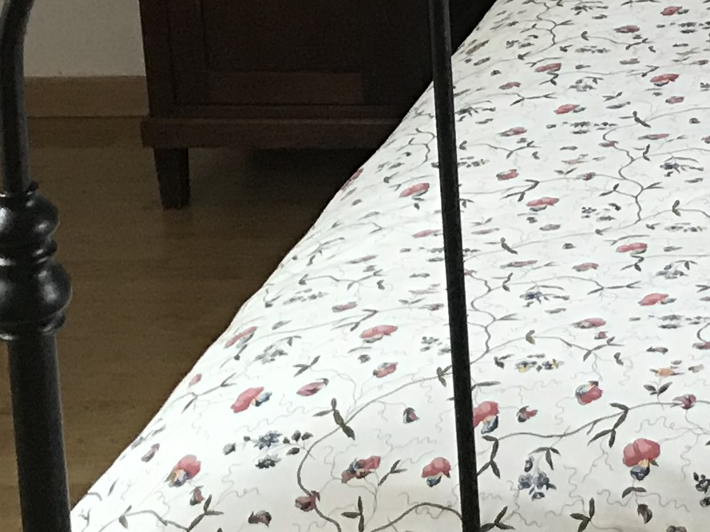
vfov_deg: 10.9
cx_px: 1165
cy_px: -444
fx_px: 2605
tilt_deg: -9.1
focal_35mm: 127
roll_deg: +1.3
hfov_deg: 14.2
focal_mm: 3.99
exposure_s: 1/25
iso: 40
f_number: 1.8
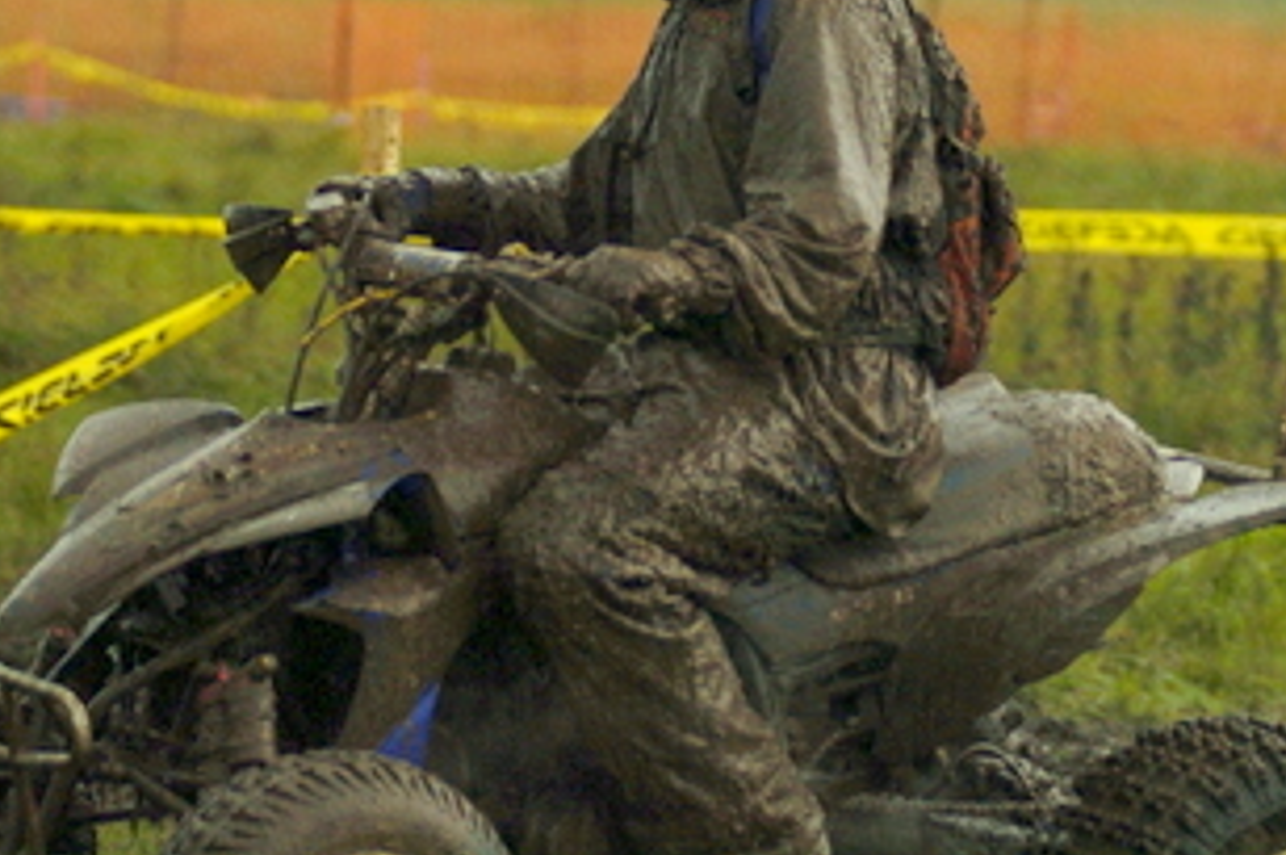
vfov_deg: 4.2
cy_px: 398
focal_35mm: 328
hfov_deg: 6.3
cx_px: 662
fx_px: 11706
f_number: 2.8
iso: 200
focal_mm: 105
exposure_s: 1/400
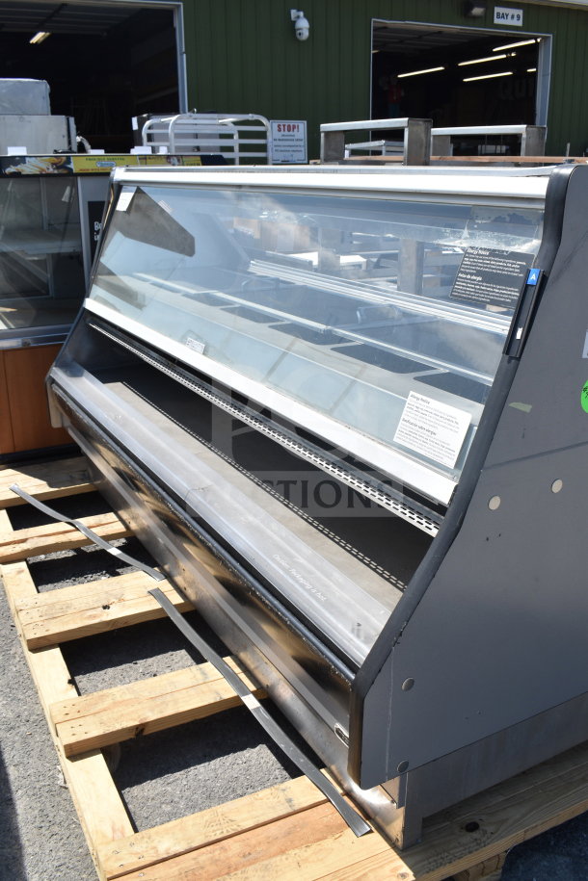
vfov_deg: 59.5
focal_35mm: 32
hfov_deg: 41.7
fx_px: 772
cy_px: 440
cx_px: 294
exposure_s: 1/320
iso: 200
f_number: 9
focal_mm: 21
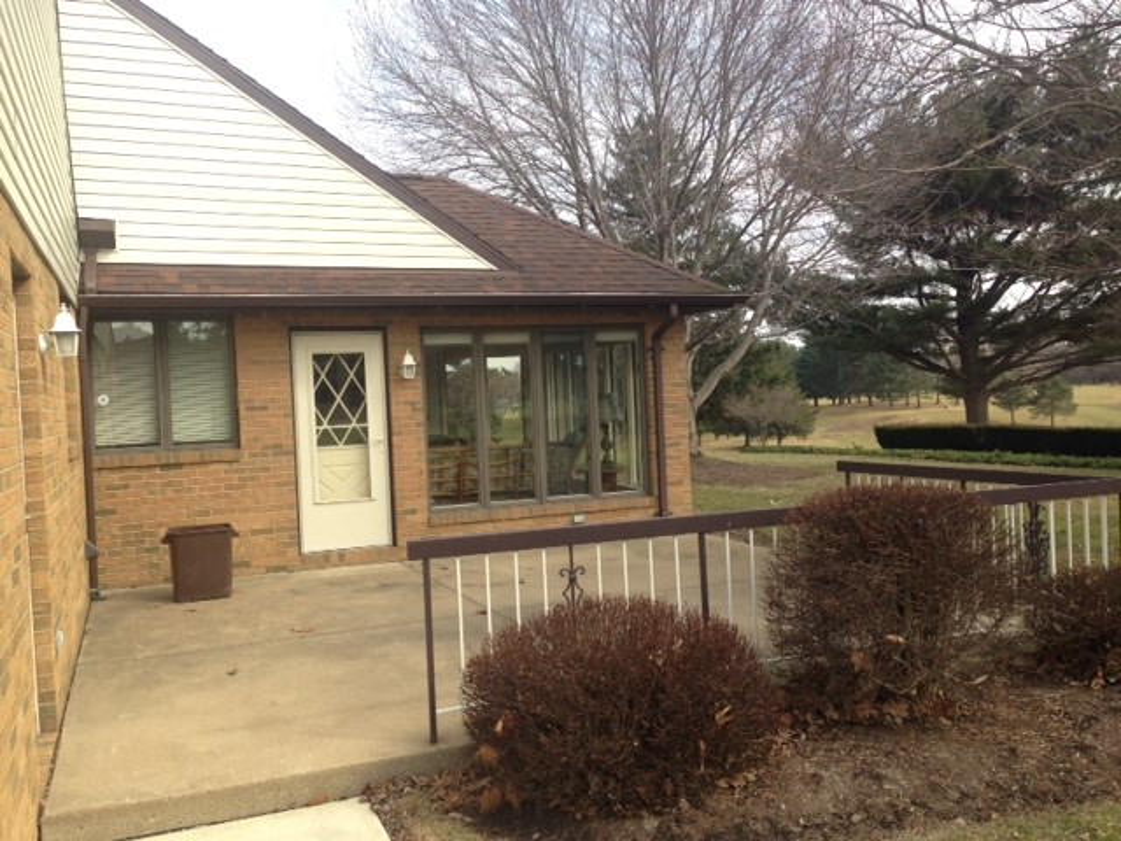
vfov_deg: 42.9
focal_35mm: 33
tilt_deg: +1.1
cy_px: 420
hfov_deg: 55.4
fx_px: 1069
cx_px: 560
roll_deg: +1.6
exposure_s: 1/596
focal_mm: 4.12
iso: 50
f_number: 2.4
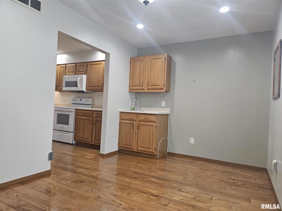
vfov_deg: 58.9
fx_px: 187
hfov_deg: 73.9
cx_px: 141
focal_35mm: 23
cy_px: 106
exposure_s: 1/120
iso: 250
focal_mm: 6.3
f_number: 1.7
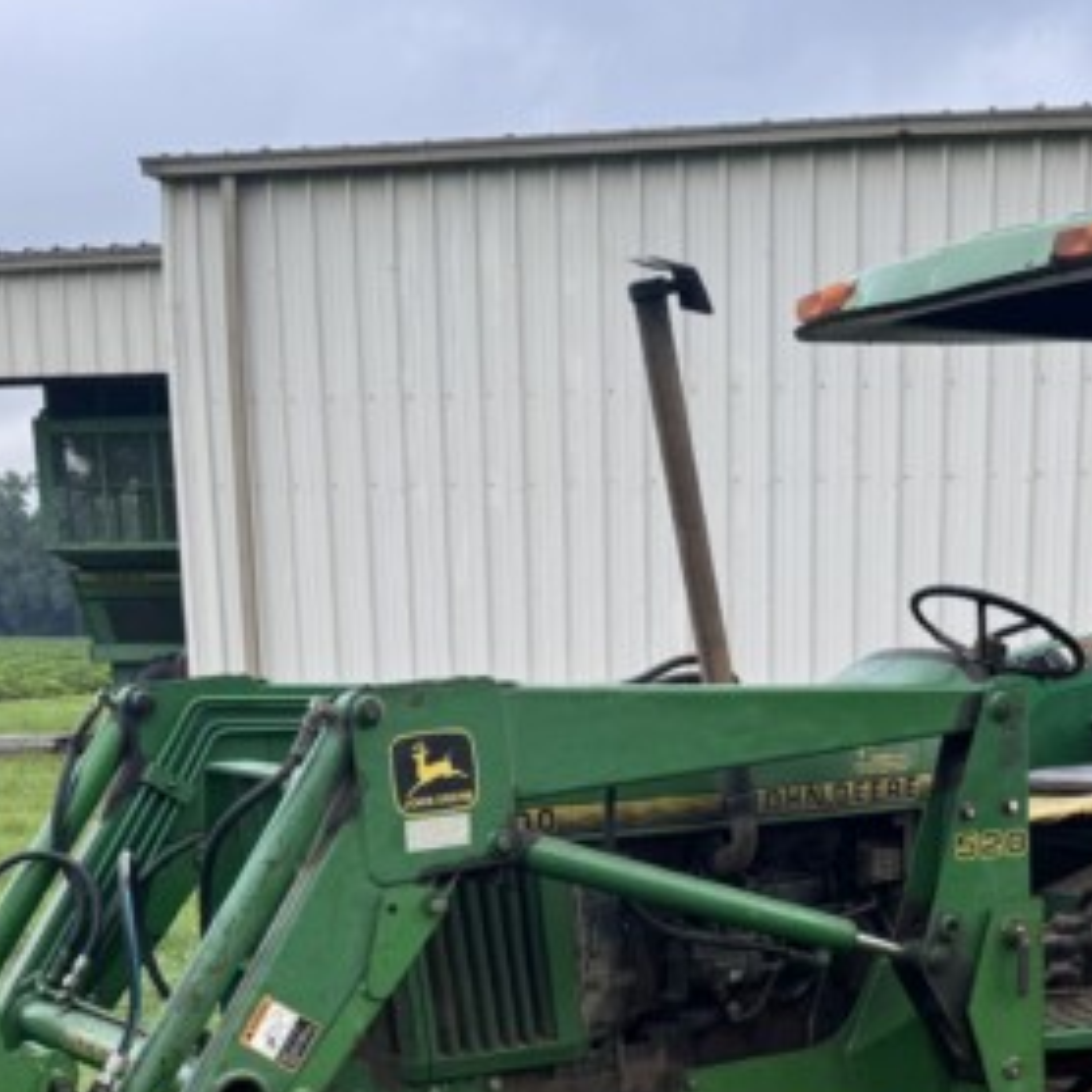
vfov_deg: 26.8
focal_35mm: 61
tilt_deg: -12.0
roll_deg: +0.0
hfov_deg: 28.0
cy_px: 1065
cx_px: 715
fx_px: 2177
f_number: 1.78
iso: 80
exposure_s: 1/658
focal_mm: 6.76
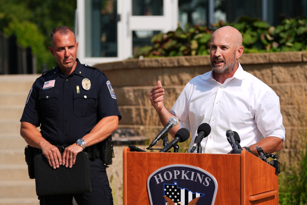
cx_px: 154
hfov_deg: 14.5
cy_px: 102
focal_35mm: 141
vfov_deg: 9.7
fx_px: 1203
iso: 125
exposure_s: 1/4000
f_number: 2.8
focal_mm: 94
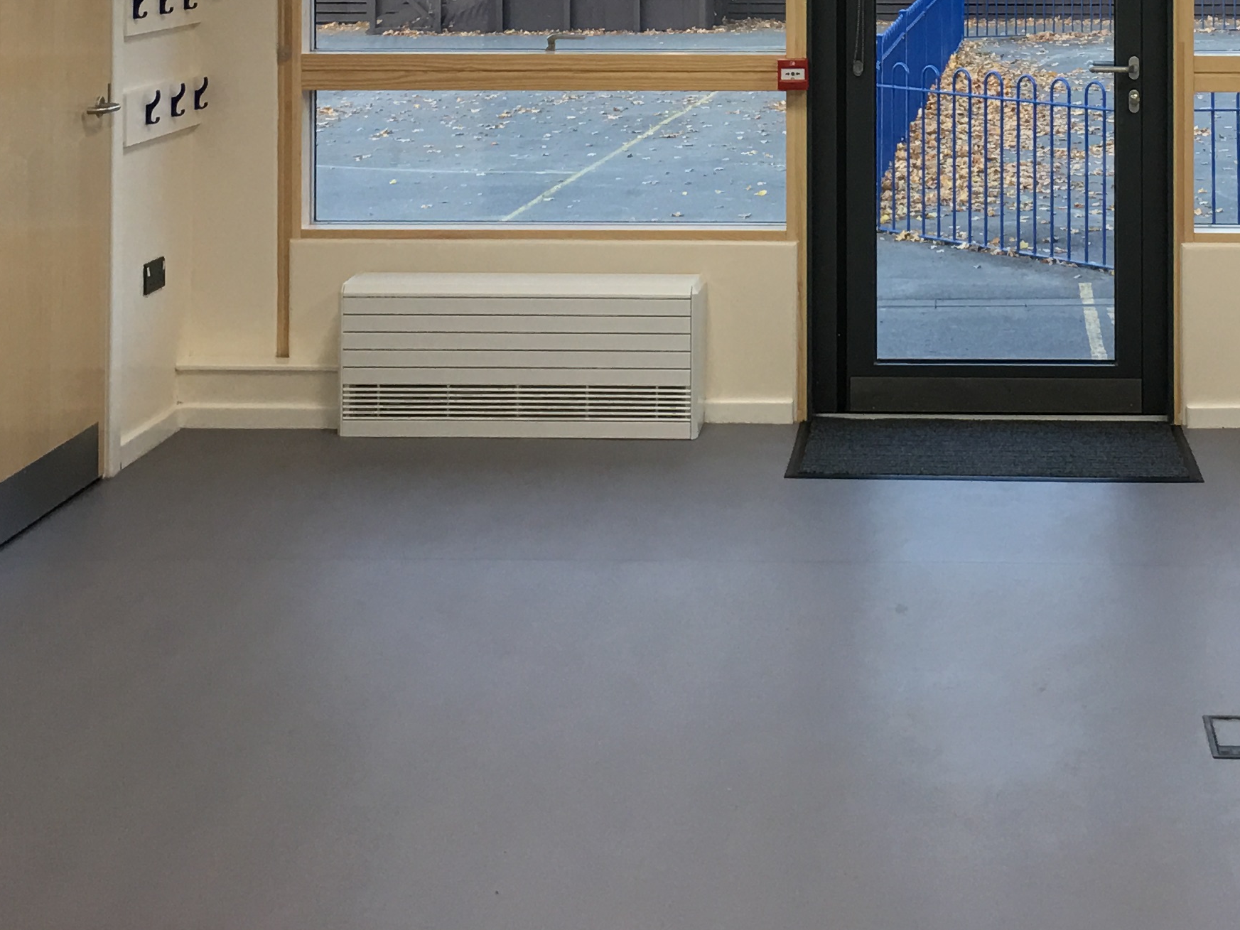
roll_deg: -0.6
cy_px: -123
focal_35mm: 67
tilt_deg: +0.7
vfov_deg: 20.8
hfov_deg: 28.6
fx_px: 2400
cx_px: 912
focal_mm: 4.15
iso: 32
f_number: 2.2
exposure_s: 1/33
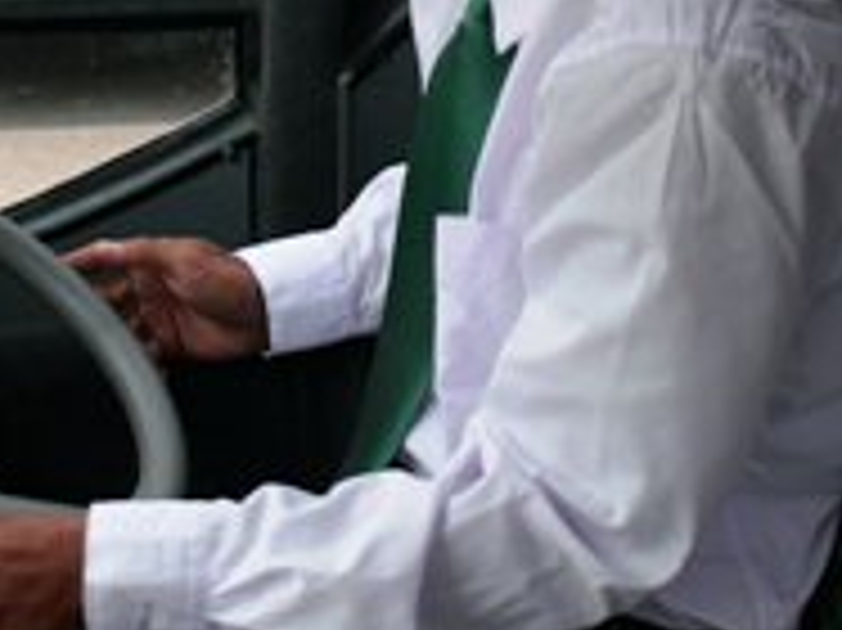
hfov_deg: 25.3
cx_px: 306
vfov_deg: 18.8
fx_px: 1872
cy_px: 54
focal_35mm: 77
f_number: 7.3
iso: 100
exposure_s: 1/80
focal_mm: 6.3
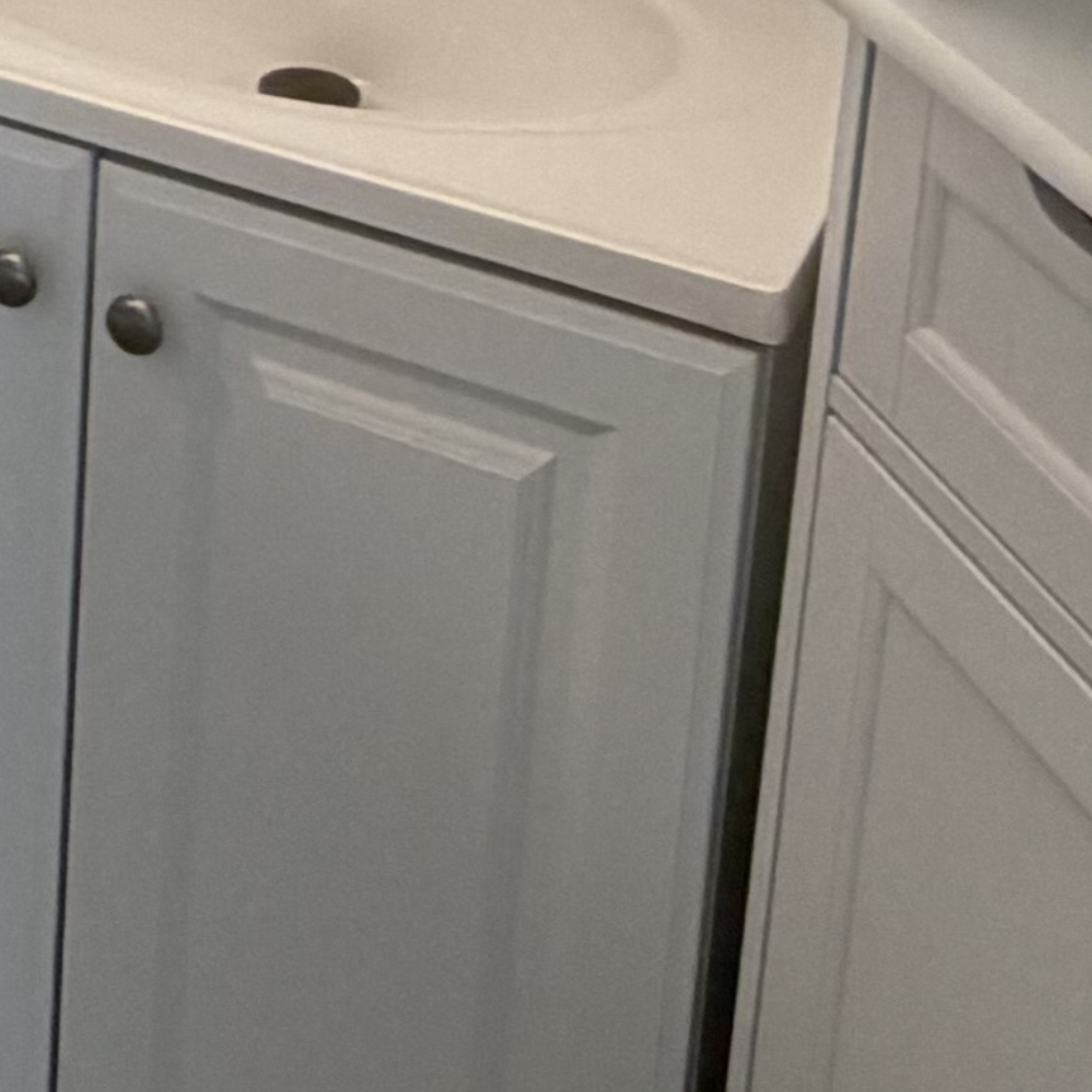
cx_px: -530
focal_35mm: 82
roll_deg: +0.8
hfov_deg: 18.7
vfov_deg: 18.5
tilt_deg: -11.2
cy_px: -597
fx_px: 2927
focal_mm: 2.22
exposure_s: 1/121
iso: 200
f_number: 2.2
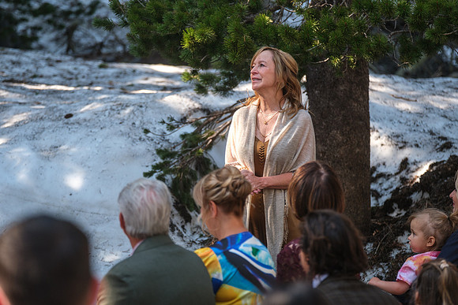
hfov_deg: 10.2
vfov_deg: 6.8
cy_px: 152
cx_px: 229
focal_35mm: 202
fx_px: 2570
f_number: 3.2
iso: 400
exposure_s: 1/420
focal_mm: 134.4
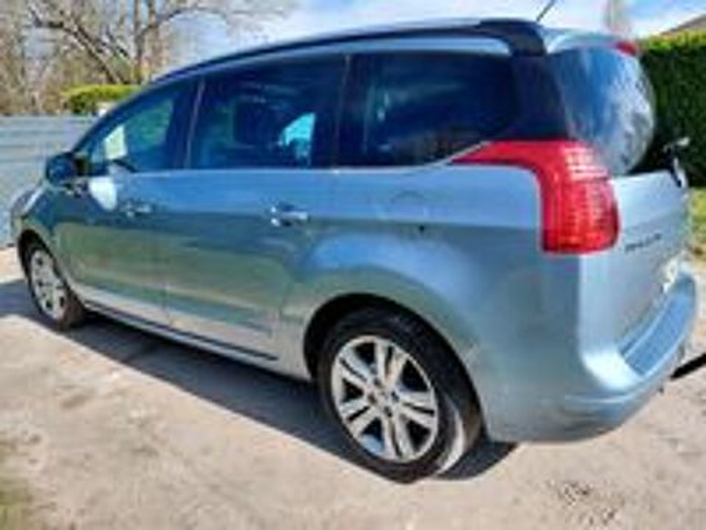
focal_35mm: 25
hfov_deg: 69.4
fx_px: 510
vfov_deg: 54.9
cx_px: 353
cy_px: 265
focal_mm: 4.69
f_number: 1.8
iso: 50
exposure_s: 1/1088
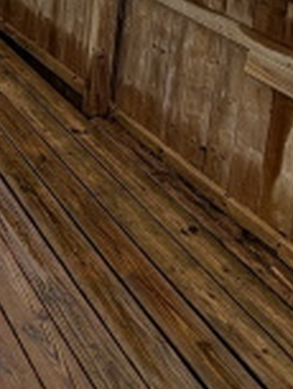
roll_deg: -0.3
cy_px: -90
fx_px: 687
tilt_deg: -11.2
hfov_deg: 20.8
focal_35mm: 61
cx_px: -135
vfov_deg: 27.4
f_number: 2.2
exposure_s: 1/220
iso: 40
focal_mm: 2.22
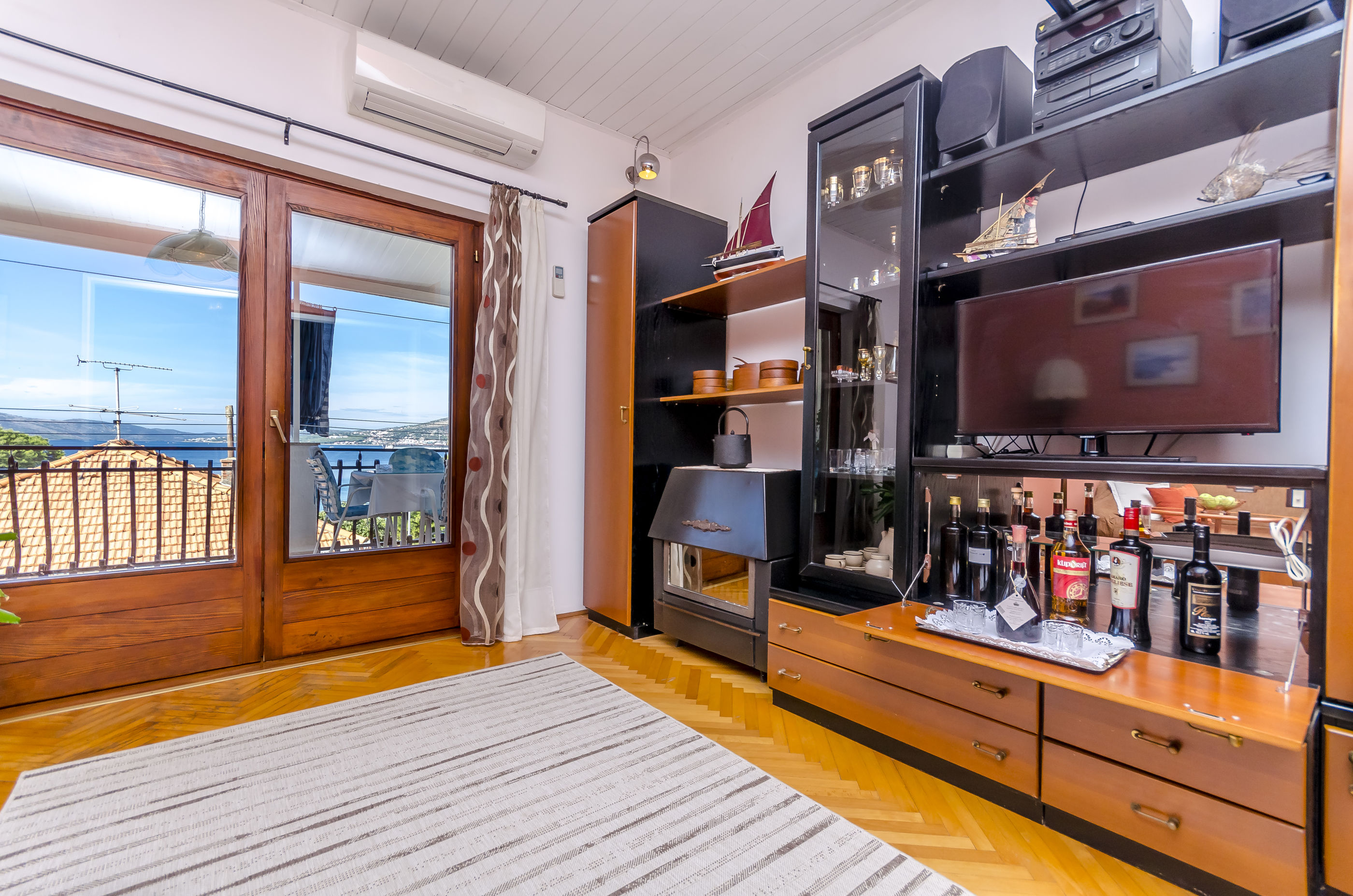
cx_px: 676
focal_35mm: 15
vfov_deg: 77.1
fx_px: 563
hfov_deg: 100.5
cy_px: 448
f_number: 9
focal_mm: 10
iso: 250
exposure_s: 1/200
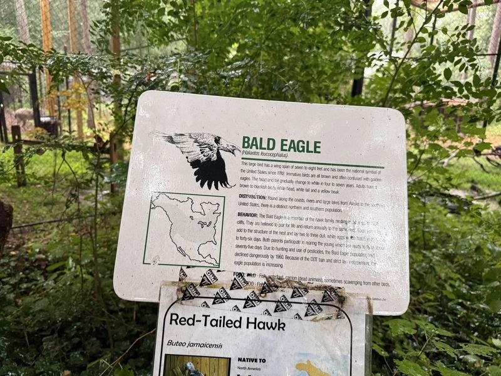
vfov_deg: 56.8
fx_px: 347
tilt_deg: -12.5
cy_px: 188
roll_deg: -3.1
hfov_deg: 71.6
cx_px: 250
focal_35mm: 24
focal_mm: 6.76
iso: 400
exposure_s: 1/60
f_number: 1.78
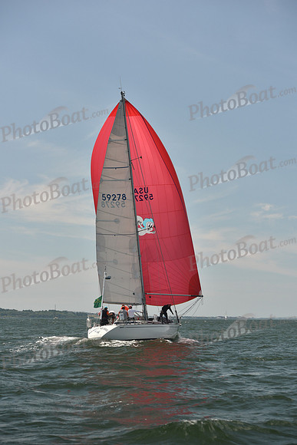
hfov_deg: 19.5
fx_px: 866
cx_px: 148
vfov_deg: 28.8
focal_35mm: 70
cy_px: 222
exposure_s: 1/1250
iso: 320
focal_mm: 70
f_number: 5.6
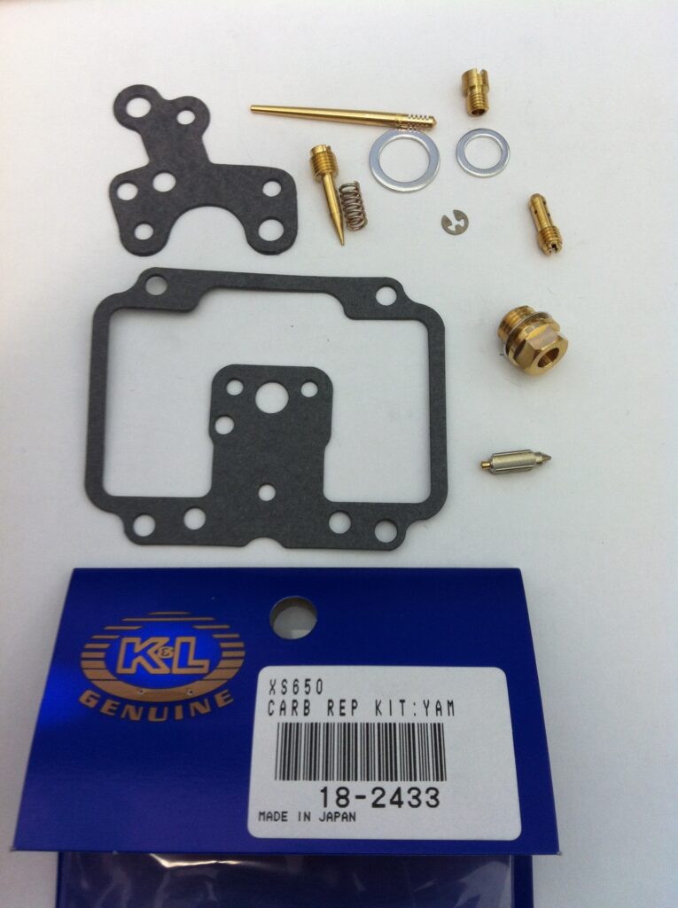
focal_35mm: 35
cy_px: 454
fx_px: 916
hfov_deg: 40.6
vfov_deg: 52.7
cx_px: 339
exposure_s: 1/20
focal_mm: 3.85
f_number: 2.8
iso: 80
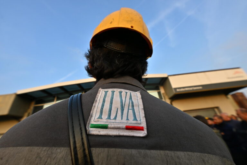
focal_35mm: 14
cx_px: 124
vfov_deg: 79.2
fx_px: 99
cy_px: 82
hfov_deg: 102.3
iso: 280
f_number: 6.3
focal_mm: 14.5
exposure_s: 1/500
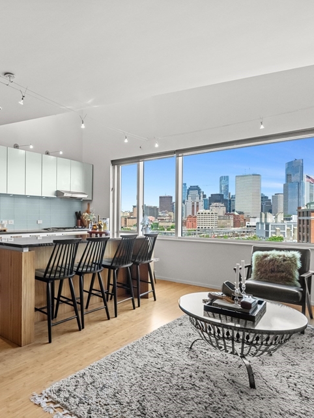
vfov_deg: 71.0
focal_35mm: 24
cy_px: 215
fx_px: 293
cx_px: 82
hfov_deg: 54.0
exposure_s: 1/50
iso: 3200
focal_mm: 15.8
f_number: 11
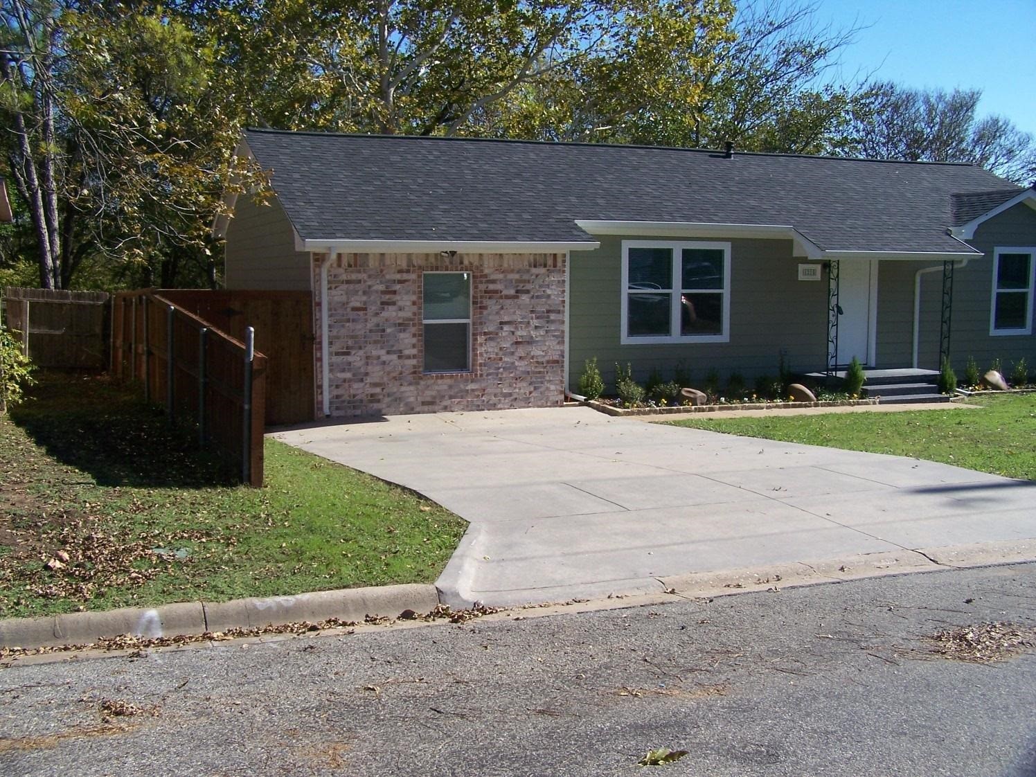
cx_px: 518
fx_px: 1137
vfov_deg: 37.7
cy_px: 388
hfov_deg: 49.0
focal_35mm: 38
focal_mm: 6.3
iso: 80
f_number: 4
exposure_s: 1/640
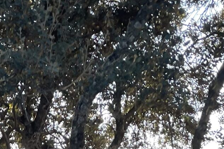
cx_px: -11
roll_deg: +1.7
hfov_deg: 18.2
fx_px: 678
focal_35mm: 109
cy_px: 301
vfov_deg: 11.3
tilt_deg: -7.3
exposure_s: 1/193
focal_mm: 4.2
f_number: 1.6
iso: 32
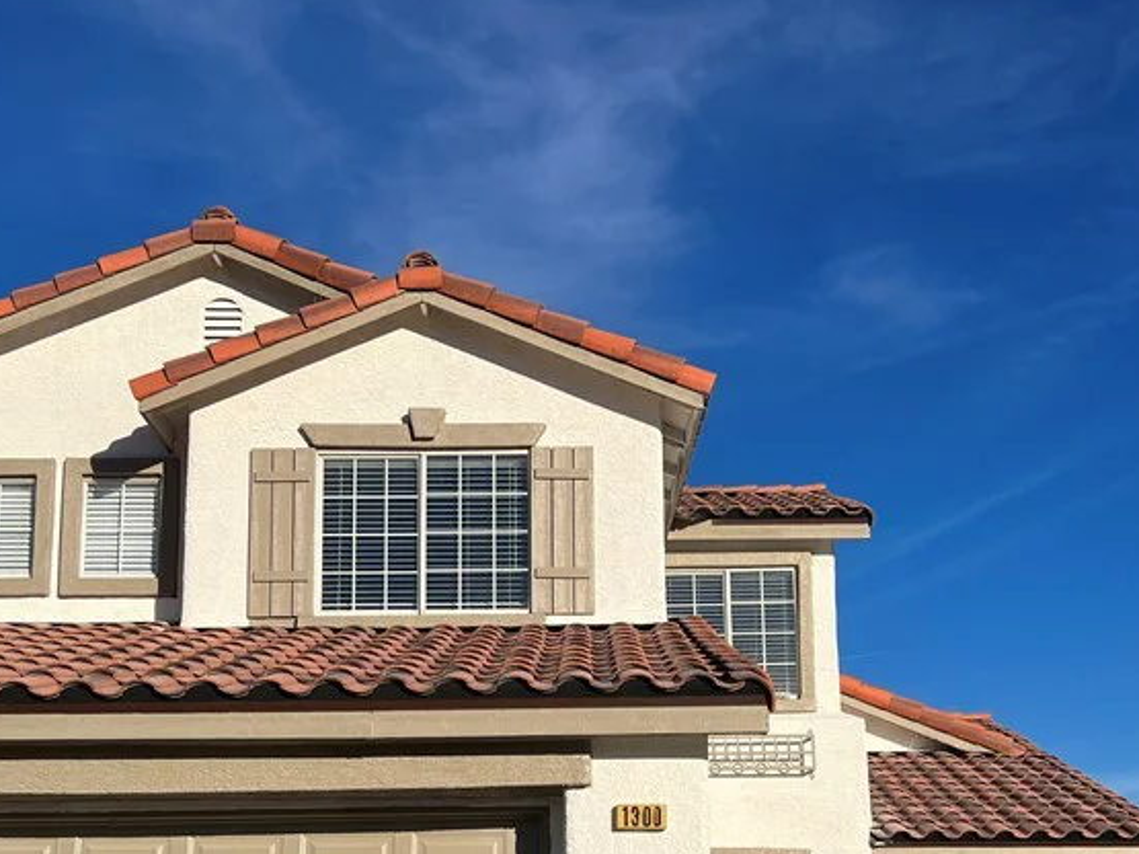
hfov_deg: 39.7
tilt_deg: +11.3
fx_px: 1579
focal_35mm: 48
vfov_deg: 29.5
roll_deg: +0.2
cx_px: 577
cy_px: 698
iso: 50
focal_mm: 5.7
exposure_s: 1/7463
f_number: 1.5
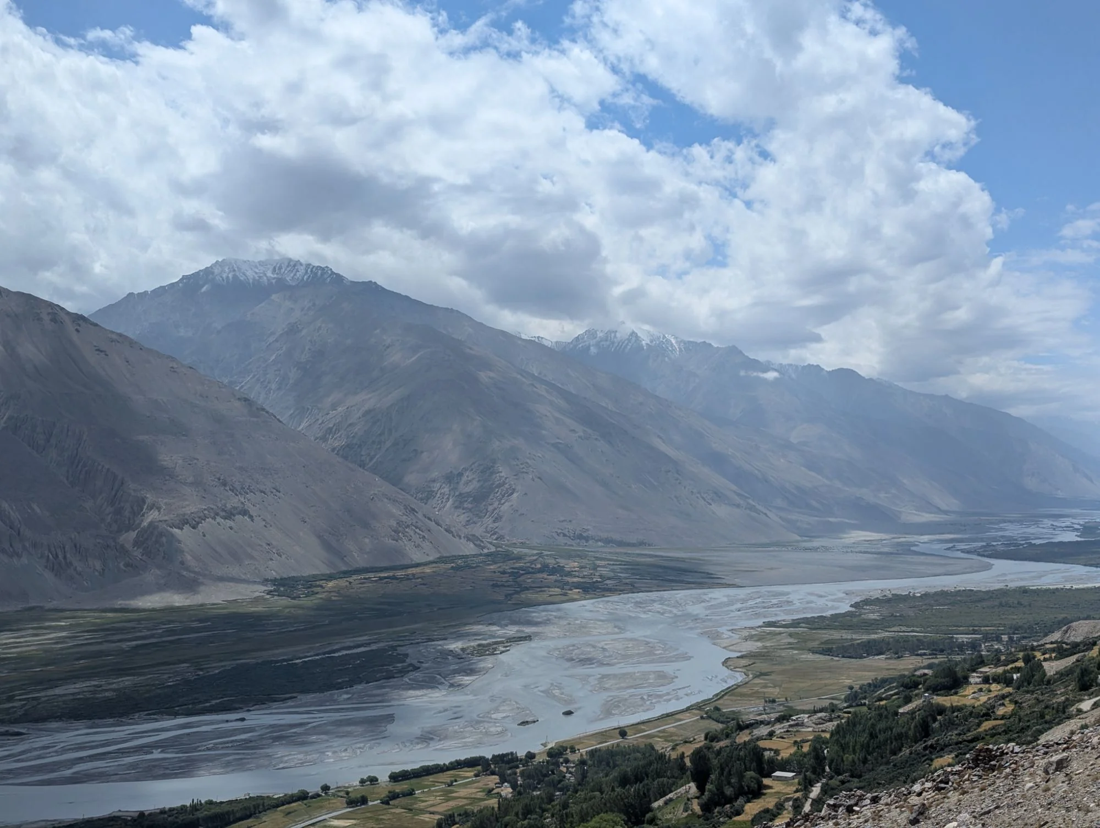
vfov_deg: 30.3
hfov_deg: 39.6
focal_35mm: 48
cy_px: 414
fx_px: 1528
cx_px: 550
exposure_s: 1/5000
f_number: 1.85
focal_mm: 6.81
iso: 46
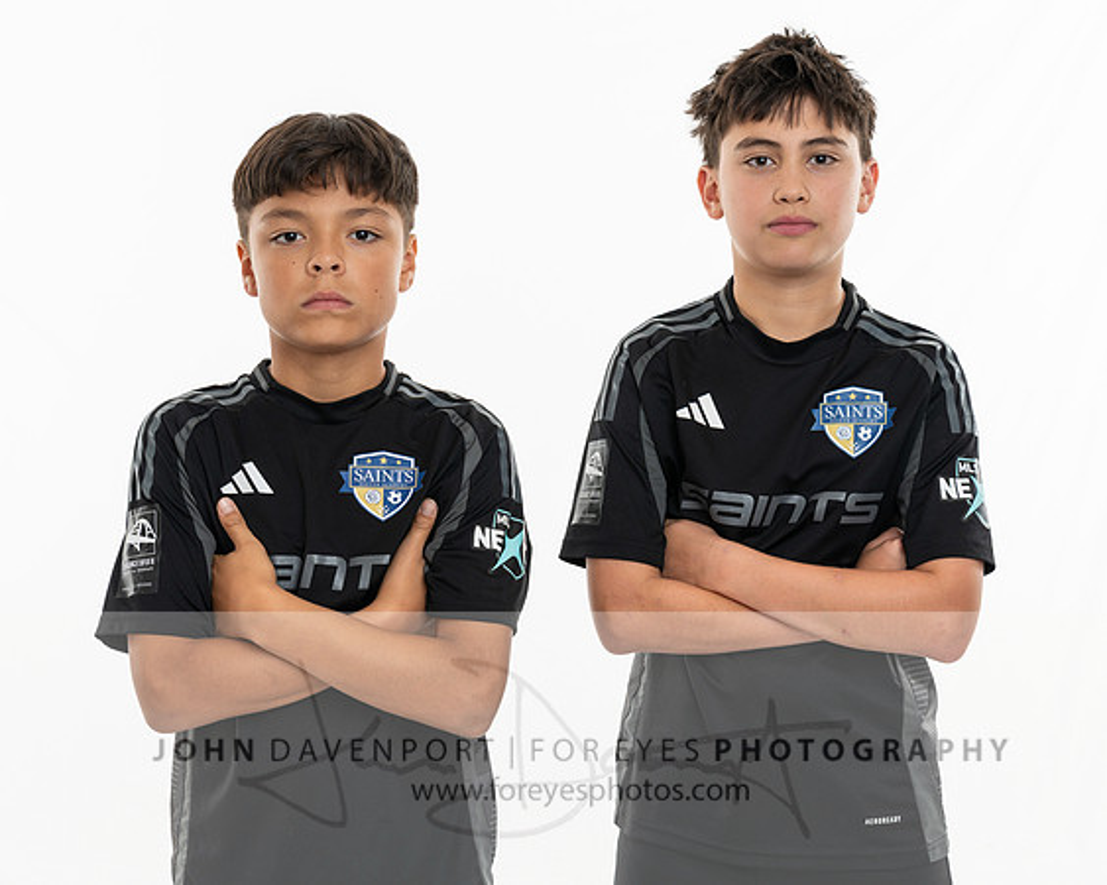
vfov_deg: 25.4
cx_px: 519
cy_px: 414
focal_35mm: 60
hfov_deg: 31.5
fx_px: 1962
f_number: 8
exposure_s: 1/200
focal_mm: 50
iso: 64
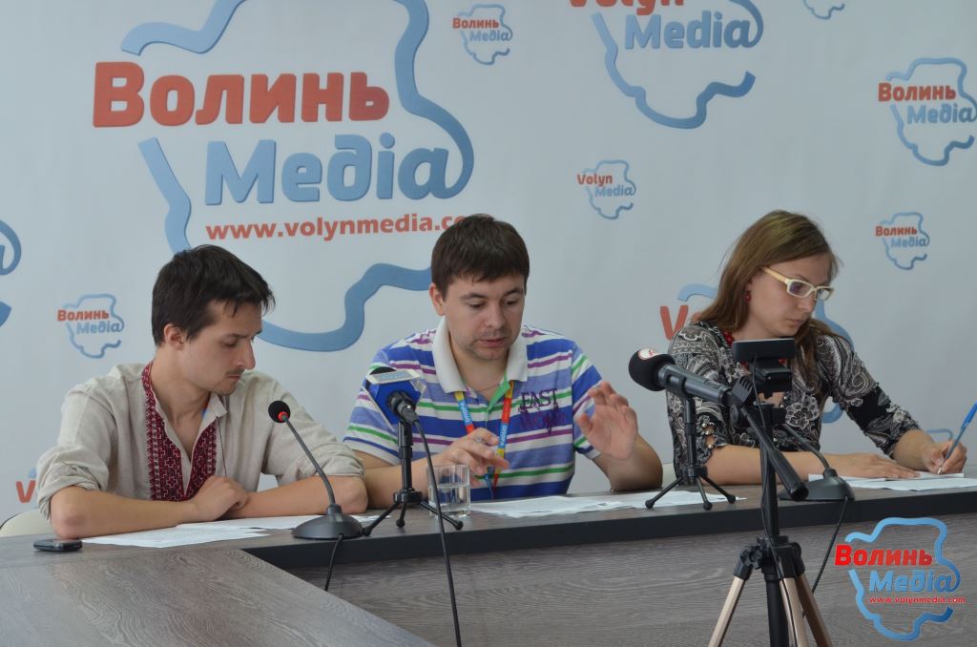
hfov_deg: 24.7
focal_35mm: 82
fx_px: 2234
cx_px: 488
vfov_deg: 16.5
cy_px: 324
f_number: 10
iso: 800
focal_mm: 55
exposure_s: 1/60
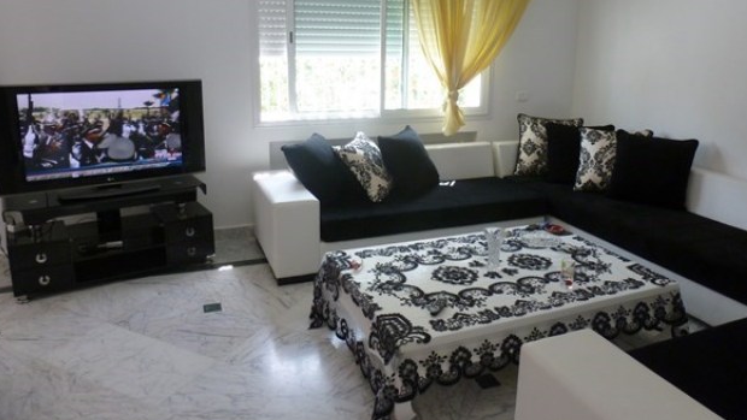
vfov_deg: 42.7
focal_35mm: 27
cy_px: 164
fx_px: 535
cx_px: 380
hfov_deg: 69.8
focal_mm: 4.3
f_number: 3.3
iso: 250
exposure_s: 1/60
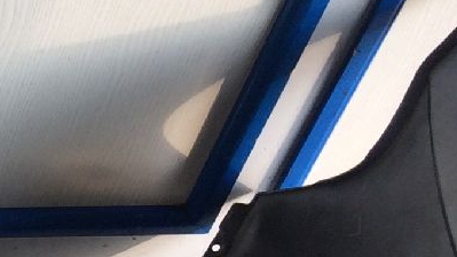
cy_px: 368
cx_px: -546
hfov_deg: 12.1
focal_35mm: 152
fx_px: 1841
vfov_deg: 7.8
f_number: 2.2
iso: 32
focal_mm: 4.15
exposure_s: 1/102
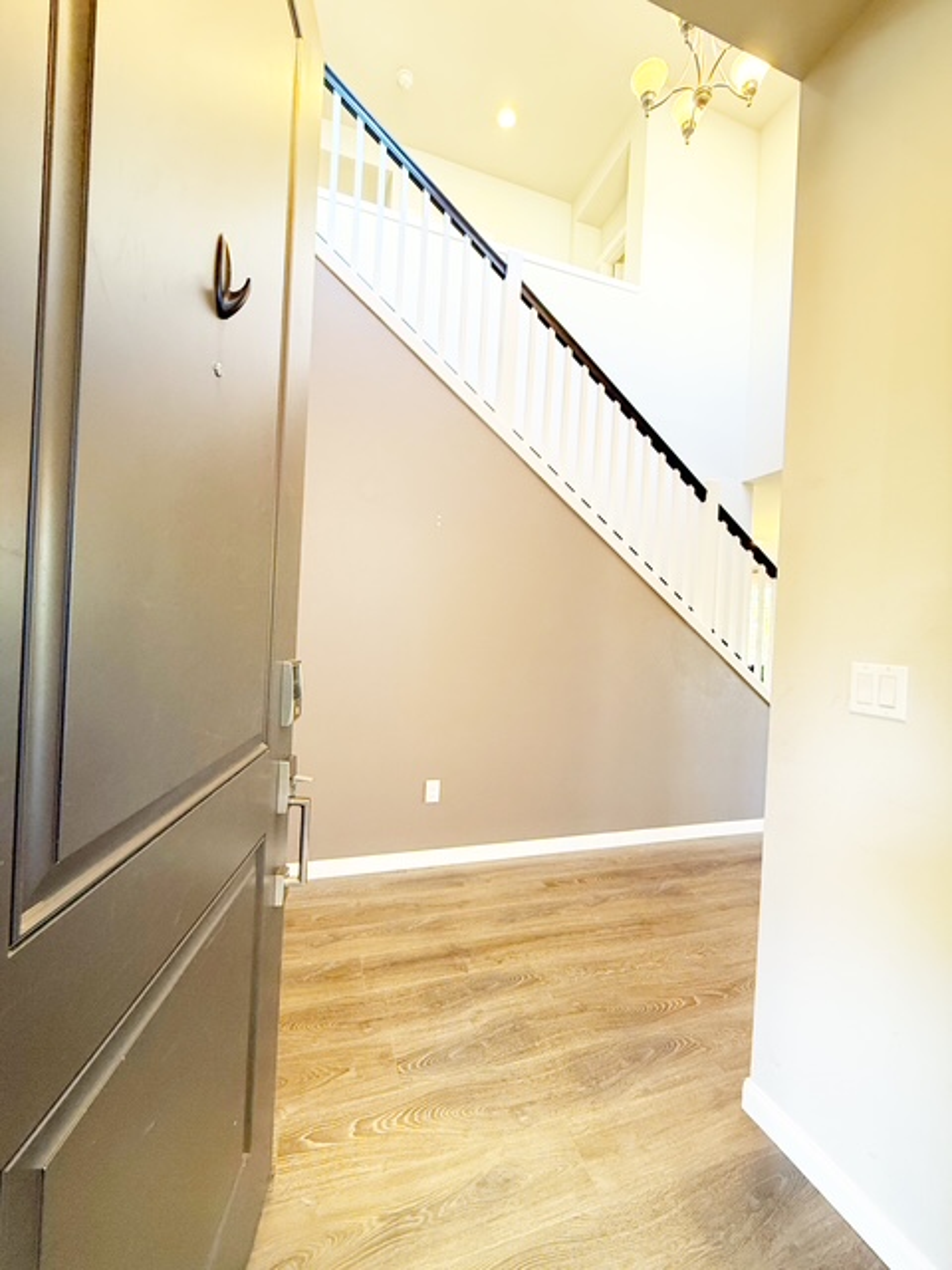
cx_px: 476
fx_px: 513
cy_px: 635
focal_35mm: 14
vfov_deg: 102.1
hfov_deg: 85.7
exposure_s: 1/60
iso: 320
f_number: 2.2
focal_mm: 2.22
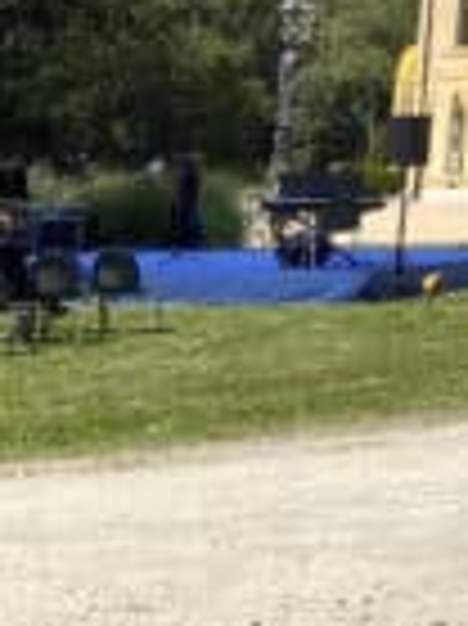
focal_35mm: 112
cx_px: 1125
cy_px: -167
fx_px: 2022
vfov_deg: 16.7
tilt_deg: +9.2
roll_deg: -0.9
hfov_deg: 11.1
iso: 32
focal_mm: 4.25
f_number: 1.8
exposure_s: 1/2222
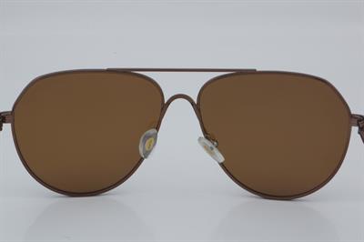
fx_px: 833
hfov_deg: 24.6
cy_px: 121
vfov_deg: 16.5
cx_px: 182
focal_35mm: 82
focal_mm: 55
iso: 100
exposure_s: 1/4
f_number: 32
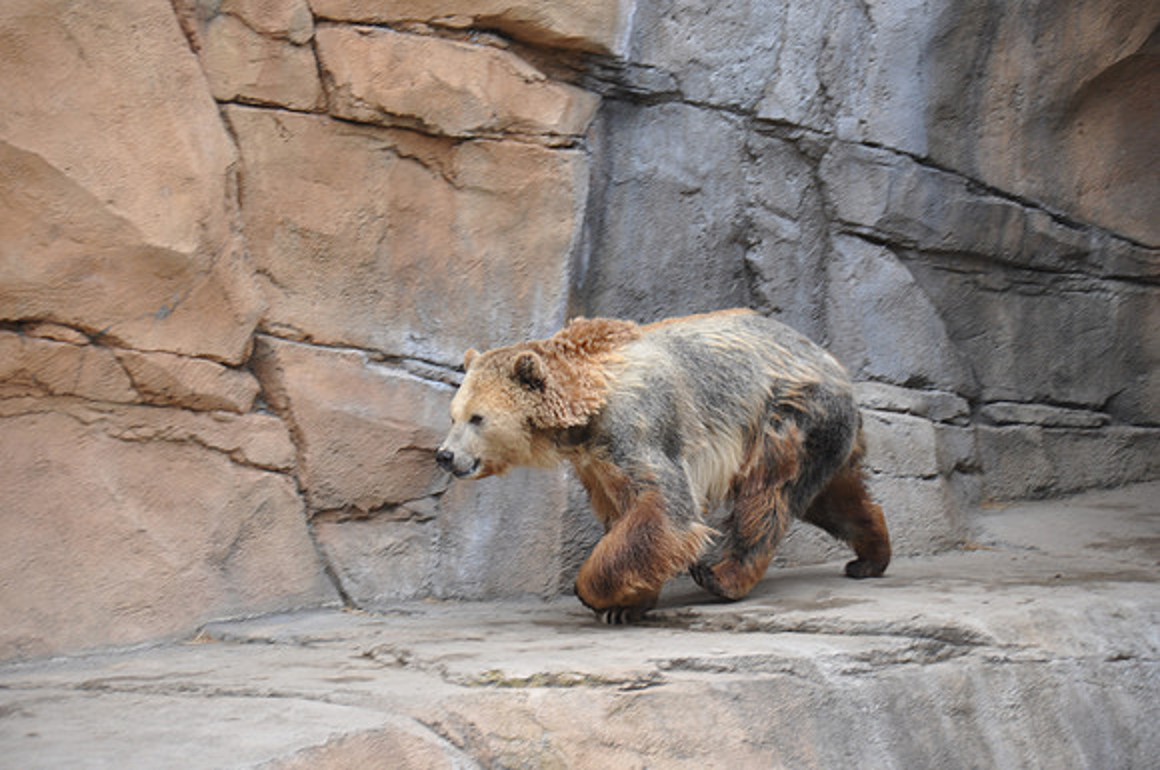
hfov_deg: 10.2
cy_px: 385
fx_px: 6516
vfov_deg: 6.8
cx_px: 580
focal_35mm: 202
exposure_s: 1/320
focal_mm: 135
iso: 320
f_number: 5.6
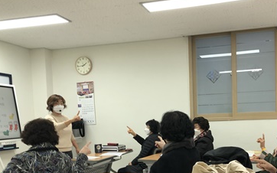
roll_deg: +3.2
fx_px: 309
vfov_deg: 30.4
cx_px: 182
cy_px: 140
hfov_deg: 47.5
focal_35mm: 41
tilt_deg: -2.3
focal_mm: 4
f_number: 1.8
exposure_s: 1/30
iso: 32
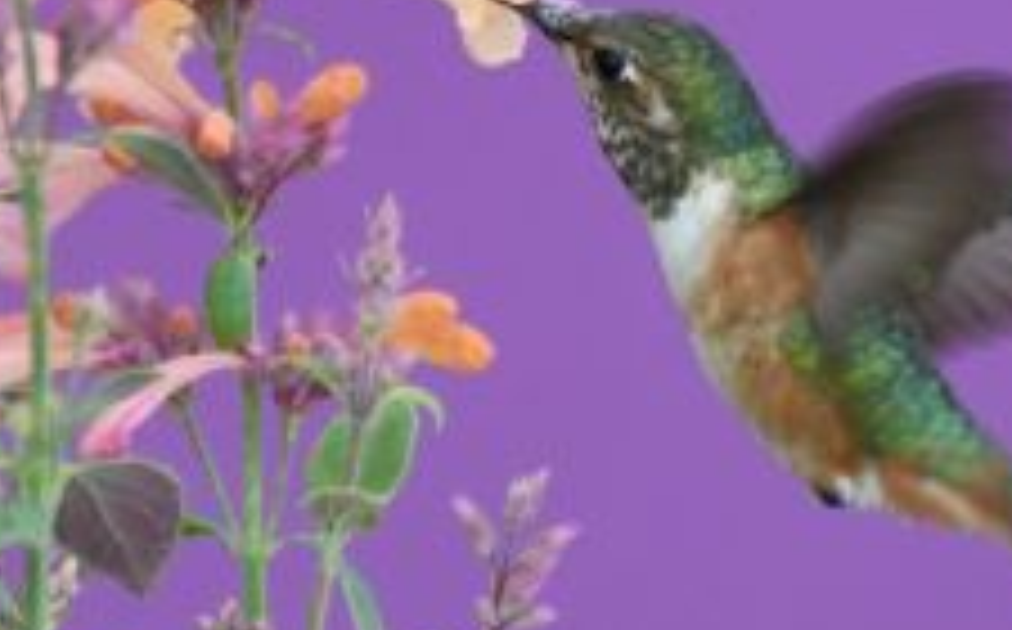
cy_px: -243
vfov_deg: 0.7
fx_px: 54018
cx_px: 432
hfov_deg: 1.1
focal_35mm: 1961
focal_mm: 300
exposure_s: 1/500
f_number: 5.6
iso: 500
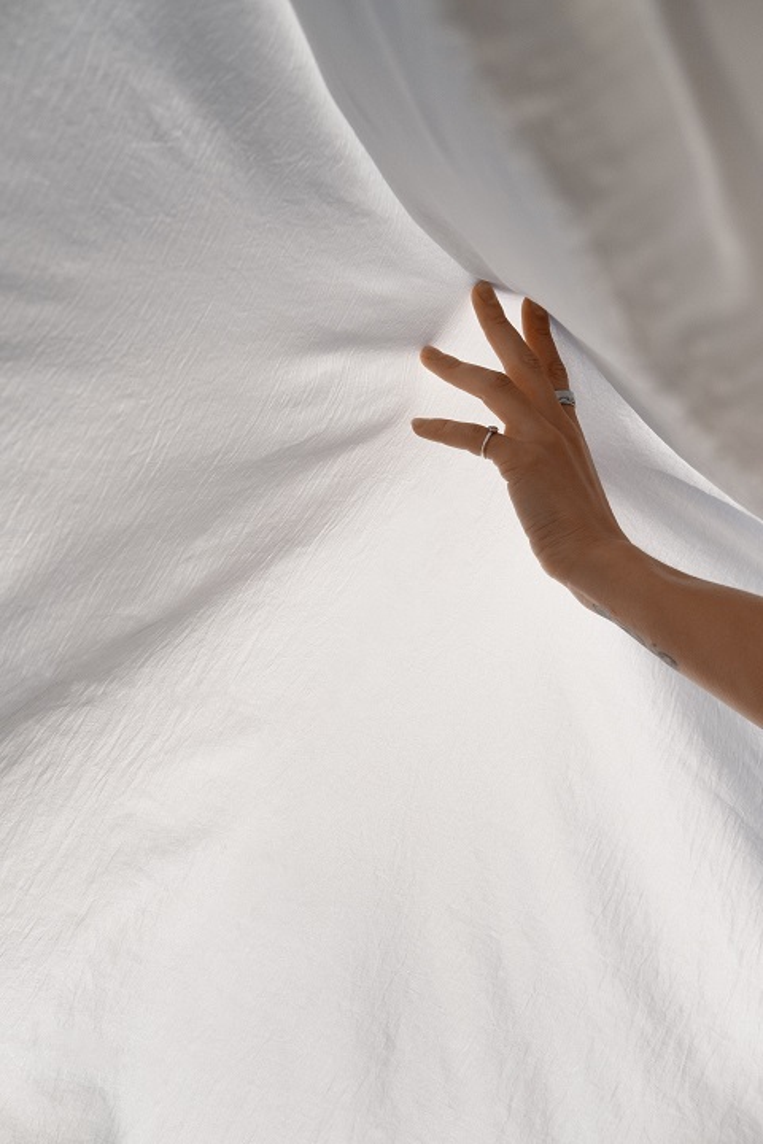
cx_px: 382
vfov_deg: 37.5
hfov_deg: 25.5
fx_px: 1685
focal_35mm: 53
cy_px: 572
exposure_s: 1/8000
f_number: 5.6
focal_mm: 35
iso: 640
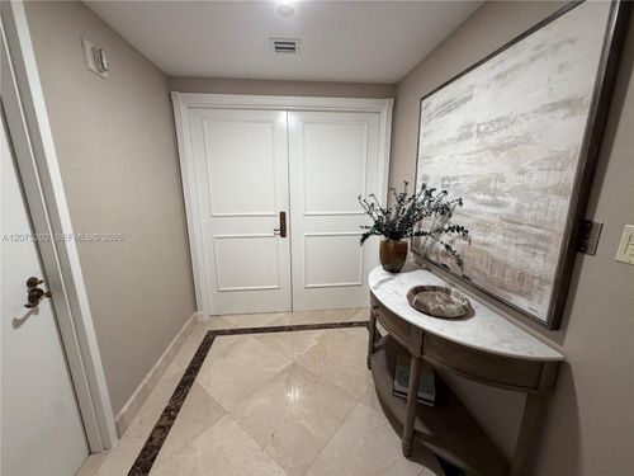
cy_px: 238
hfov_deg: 102.1
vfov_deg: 85.7
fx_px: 256
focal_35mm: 14
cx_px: 317
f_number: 2.2
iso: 250
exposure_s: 1/61
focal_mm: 2.22
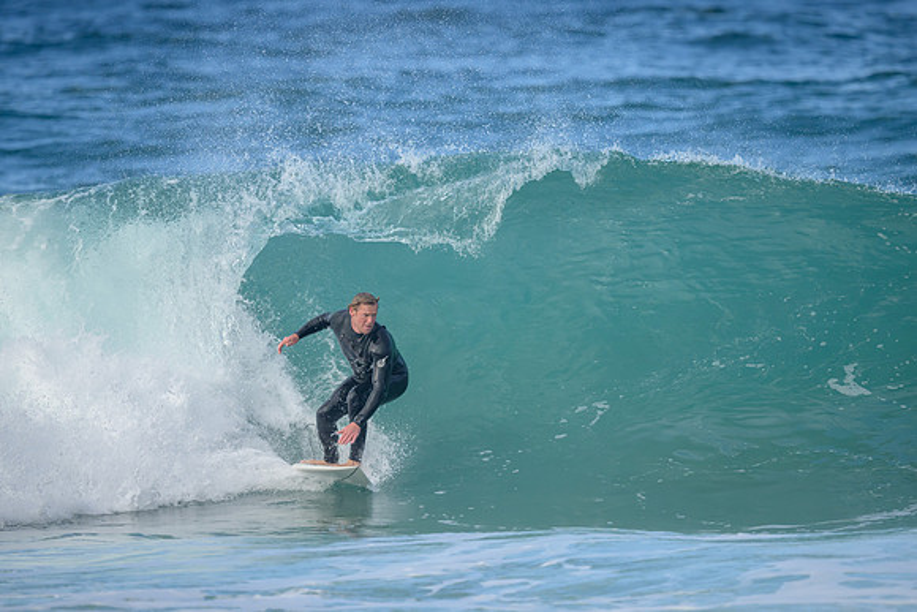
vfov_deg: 1.7
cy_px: 306
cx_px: 458
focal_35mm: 800
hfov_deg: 2.6
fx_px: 20382
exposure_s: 1/2500
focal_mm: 800
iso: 900
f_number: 6.3
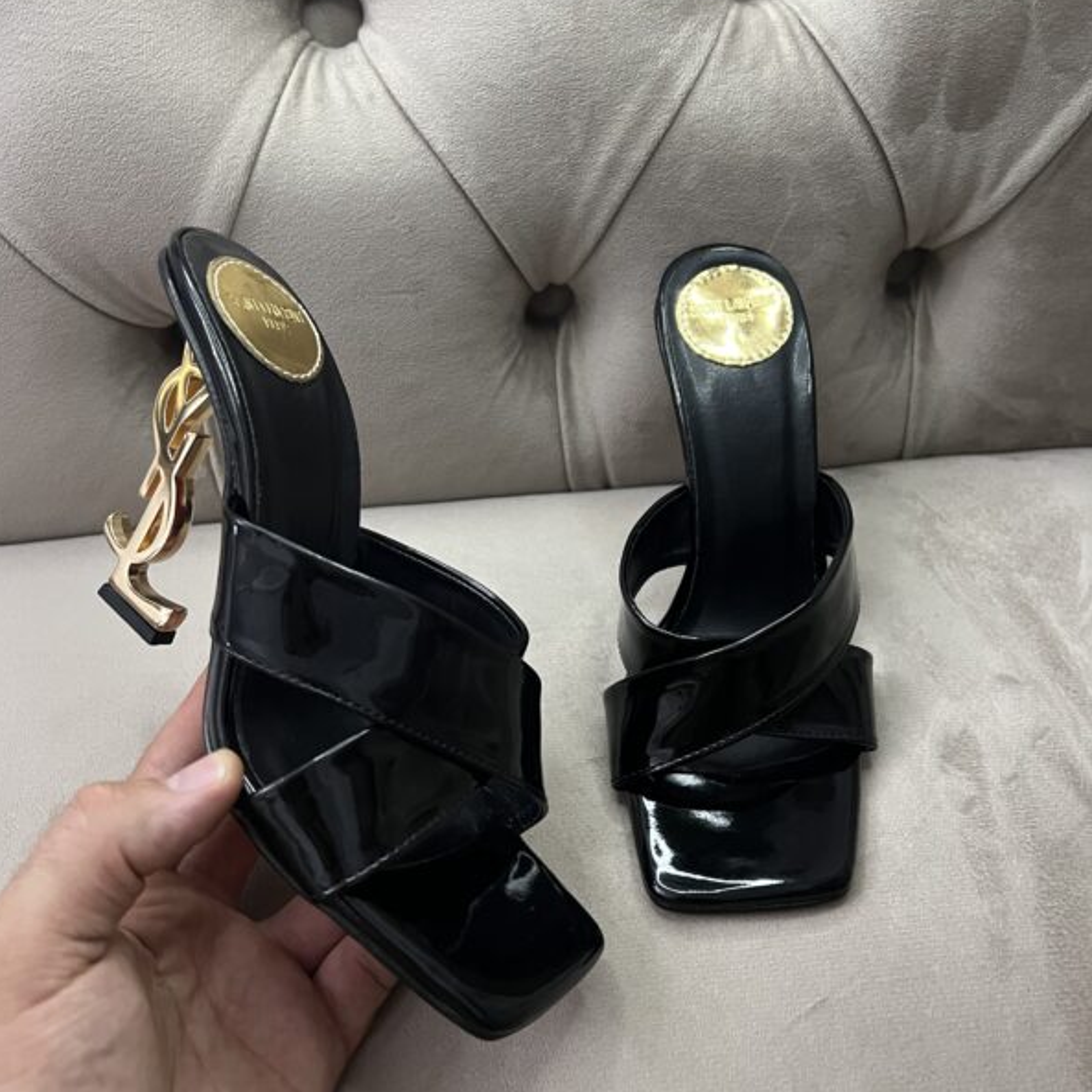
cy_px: 536
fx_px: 1106
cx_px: 541
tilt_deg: -46.9
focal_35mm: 31
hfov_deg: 52.5
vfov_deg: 52.5
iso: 500
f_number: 1.5
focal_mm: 5.7
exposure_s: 1/50
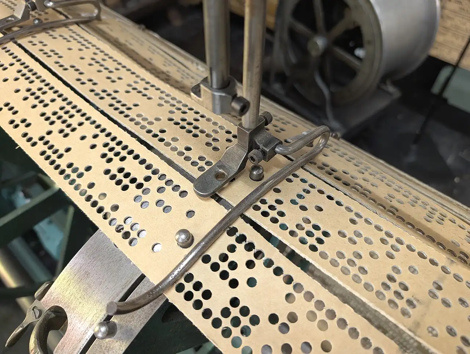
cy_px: 177
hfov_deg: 71.5
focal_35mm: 24
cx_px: 235
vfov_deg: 56.9
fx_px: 326
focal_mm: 6.9
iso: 318
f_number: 1.68
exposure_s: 1/52.7
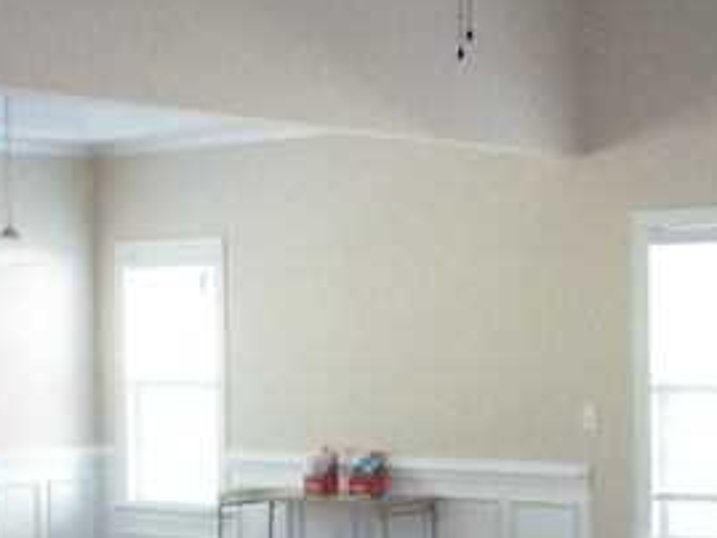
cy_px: 415
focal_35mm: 88
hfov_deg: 22.2
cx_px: 477
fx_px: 1824
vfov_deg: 16.7
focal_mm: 6.2
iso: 160
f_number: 2.8
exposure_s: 1/62.3
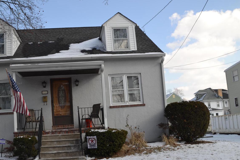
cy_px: 94
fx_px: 253
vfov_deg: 35.0
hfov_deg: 50.5
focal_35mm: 38
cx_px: 103
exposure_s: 1/160
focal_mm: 20
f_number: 6.3
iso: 100
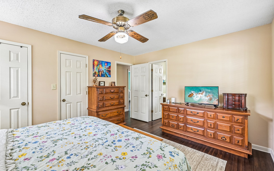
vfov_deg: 74.8
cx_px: 132
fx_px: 112
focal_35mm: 15
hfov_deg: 101.4
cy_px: 87
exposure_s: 1/6
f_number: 8
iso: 400
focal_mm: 14
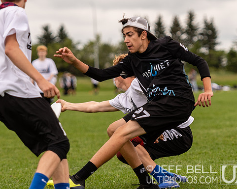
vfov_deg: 5.1
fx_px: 2119
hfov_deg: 6.4
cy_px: 51
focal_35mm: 302
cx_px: 142
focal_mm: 122
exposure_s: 1/1000
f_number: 2.8
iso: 100
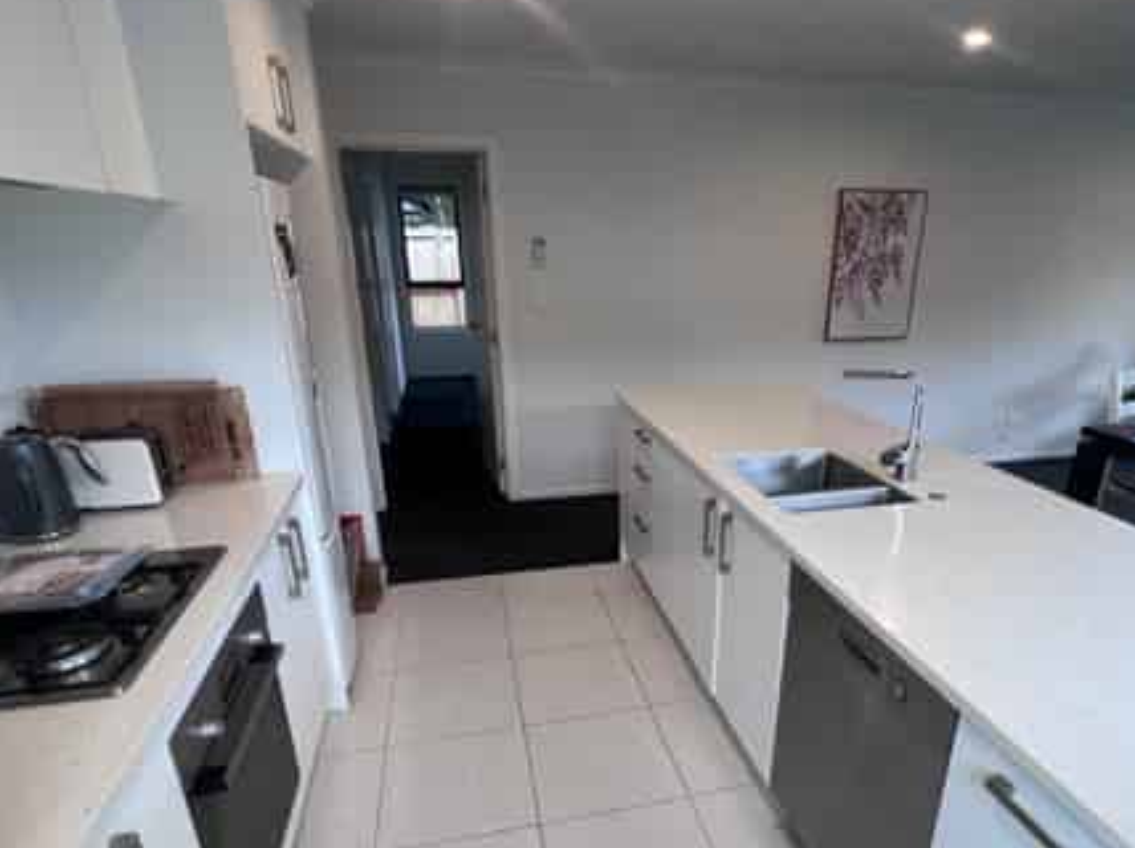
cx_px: 634
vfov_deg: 64.9
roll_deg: -0.3
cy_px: 529
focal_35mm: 20
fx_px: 655
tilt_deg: -21.6
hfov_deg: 81.5
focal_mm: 1.57
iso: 100
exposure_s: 1/100
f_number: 1.8
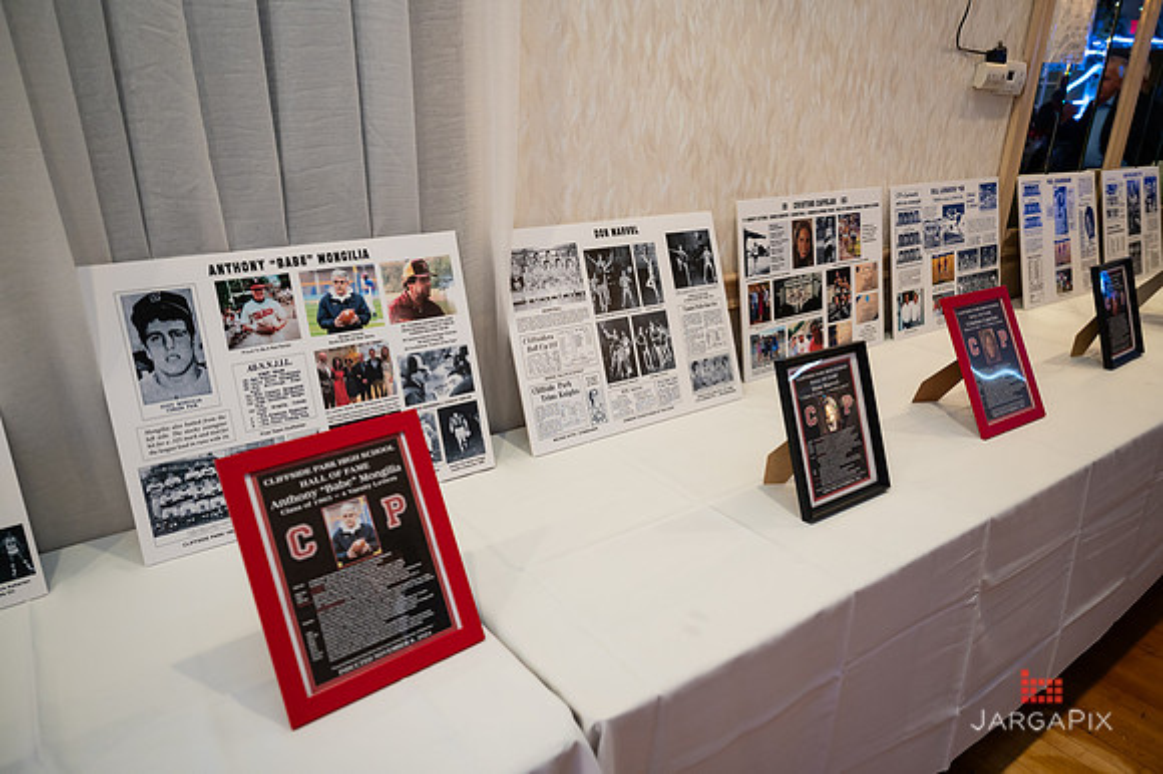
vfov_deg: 53.1
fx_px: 775
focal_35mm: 24
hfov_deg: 73.8
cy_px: 387
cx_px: 582
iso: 1600
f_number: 3.2
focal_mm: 24
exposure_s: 1/200
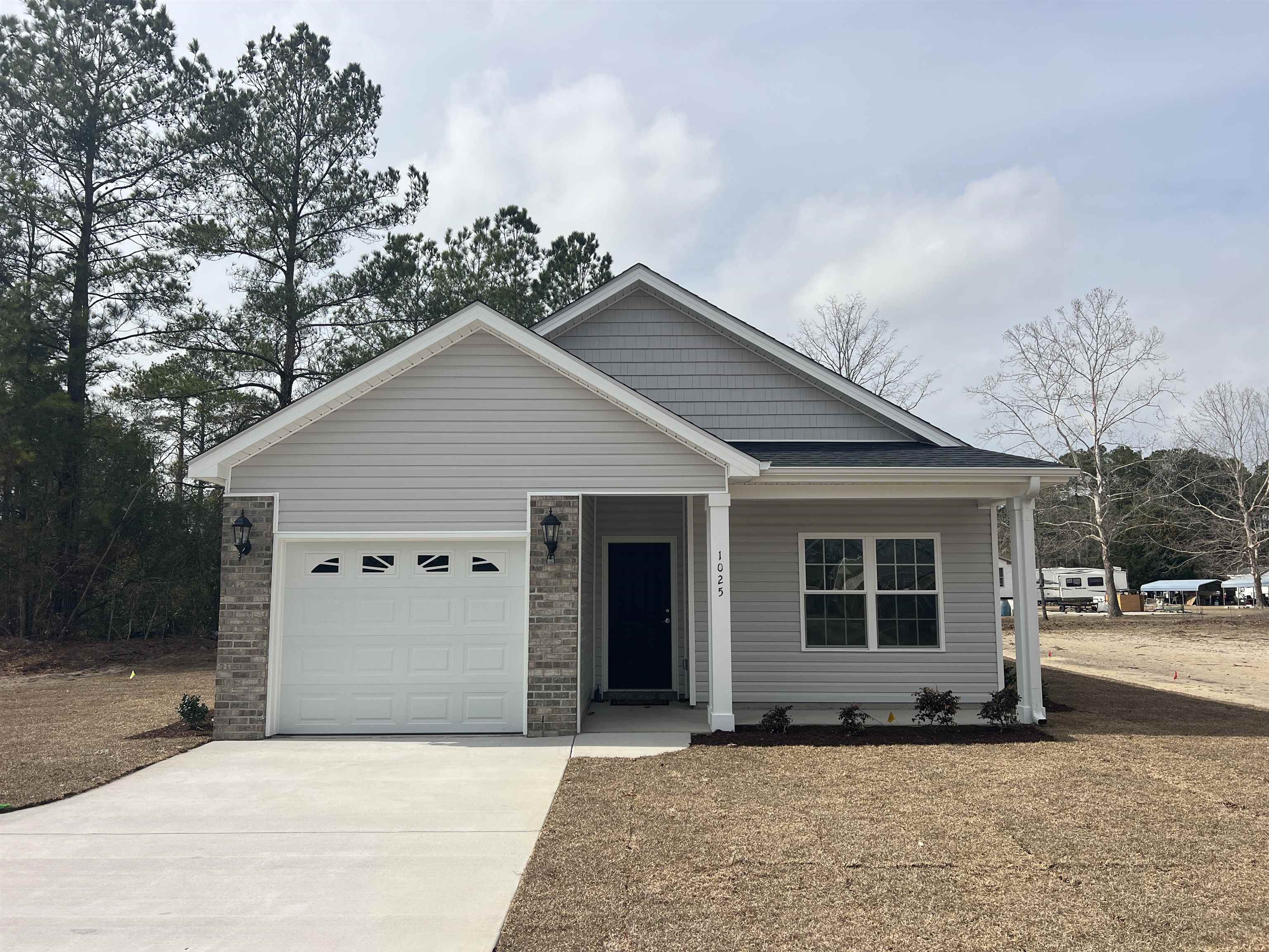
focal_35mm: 26
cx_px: 634
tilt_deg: +5.6
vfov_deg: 53.1
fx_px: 953
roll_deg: +1.0
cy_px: 476
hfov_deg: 67.3
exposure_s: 1/8000
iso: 50
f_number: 1.5
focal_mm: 5.7
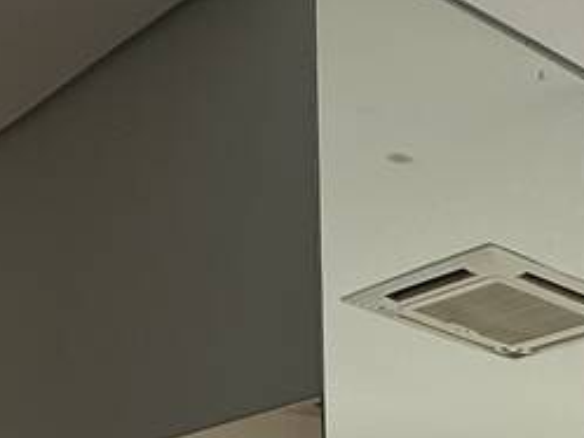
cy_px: 993
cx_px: 694
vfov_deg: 13.9
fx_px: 1367
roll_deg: -1.2
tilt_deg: -9.1
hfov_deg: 22.3
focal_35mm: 81
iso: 64
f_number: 2.2
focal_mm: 2.22
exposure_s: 1/365
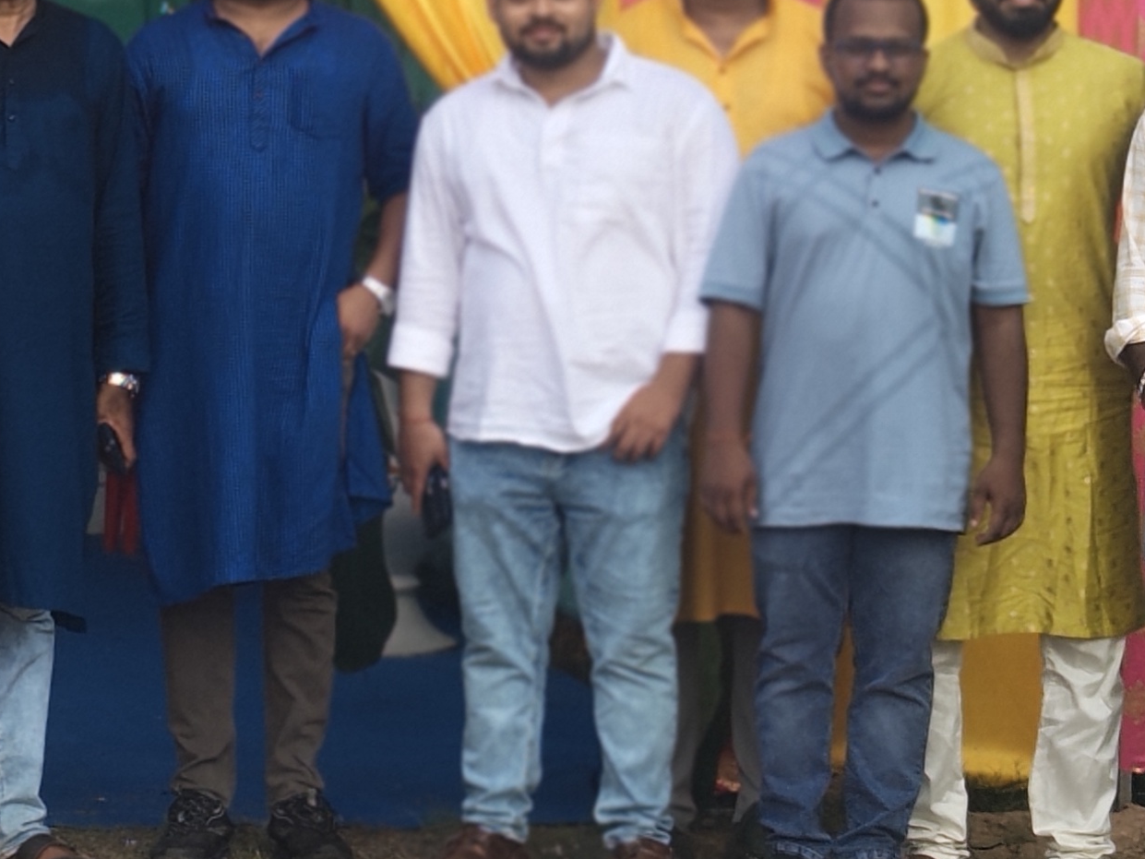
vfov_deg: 9.0
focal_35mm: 165
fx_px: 5458
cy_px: 97
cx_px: -160
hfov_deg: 11.8
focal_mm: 5.56
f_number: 1.88
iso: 50
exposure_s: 1/172
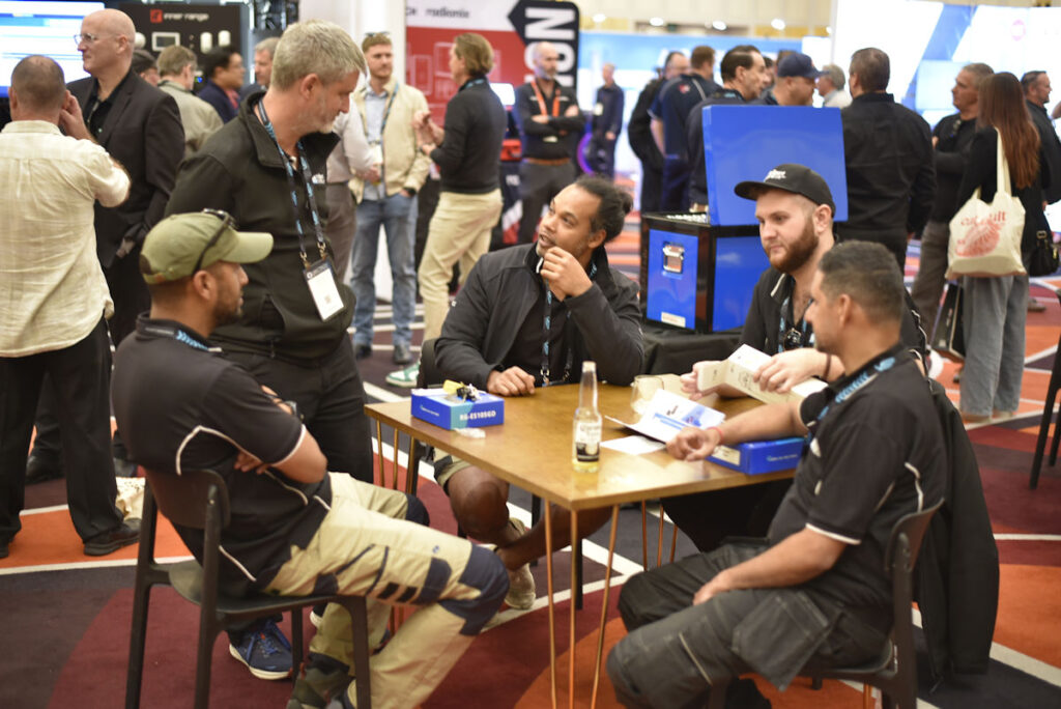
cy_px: 354
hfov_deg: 39.6
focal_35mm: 50
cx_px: 530
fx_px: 1474
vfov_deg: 27.0
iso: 900
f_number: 1.8
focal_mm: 50
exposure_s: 1/60
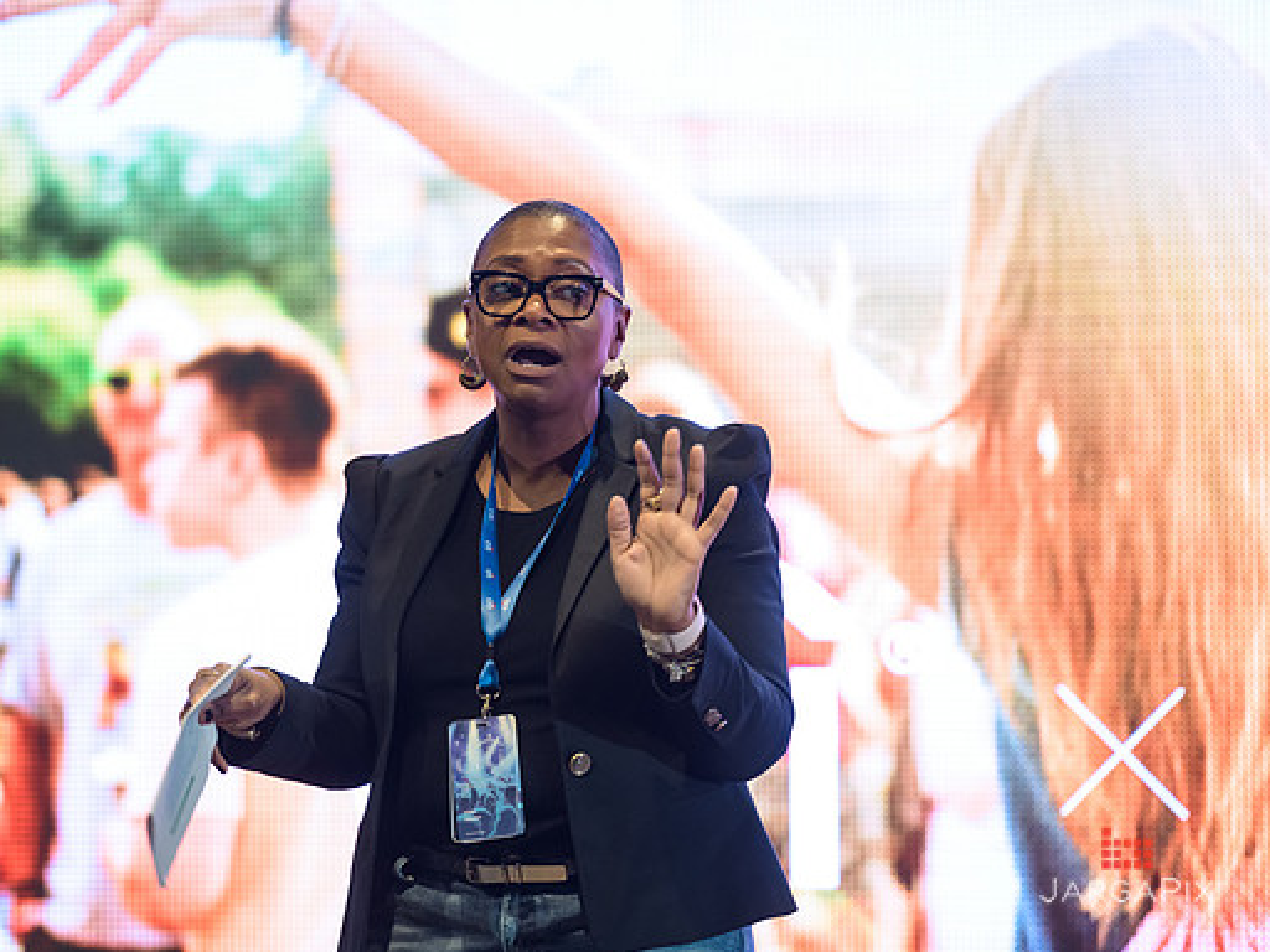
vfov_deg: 6.8
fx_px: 7998
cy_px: 477
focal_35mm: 218
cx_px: 558
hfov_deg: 9.1
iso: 1600
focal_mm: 200
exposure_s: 1/200
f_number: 3.2
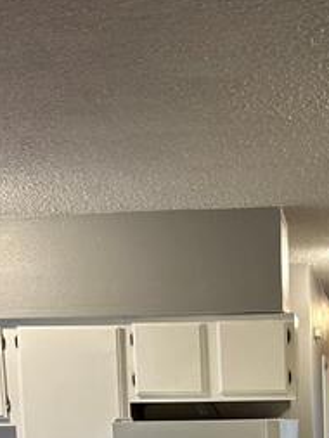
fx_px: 1000
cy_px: 570
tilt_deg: -9.7
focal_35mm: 79
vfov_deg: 22.2
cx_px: 327
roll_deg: +1.2
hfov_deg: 18.2
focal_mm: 5.7
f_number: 1.5
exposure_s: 1/60
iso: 100
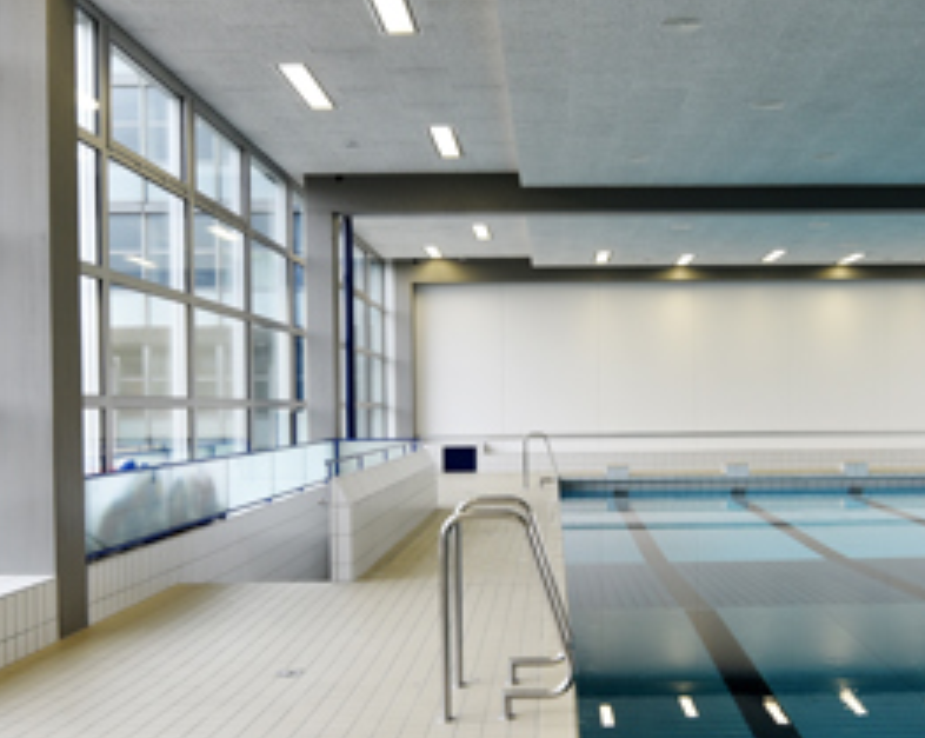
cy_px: 434
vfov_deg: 38.0
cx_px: 568
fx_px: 1066
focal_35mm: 39
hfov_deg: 46.5
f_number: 5
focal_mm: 14
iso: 200
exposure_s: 1/125
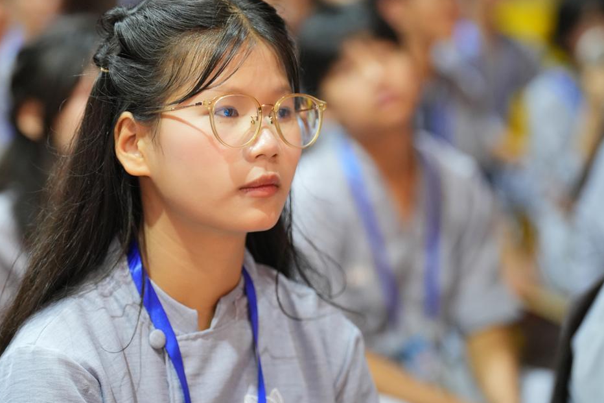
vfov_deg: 9.0
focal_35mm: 152
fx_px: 2550
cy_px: 180
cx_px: 238
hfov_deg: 13.5
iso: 3200
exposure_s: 1/100
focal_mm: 118
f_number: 2.8
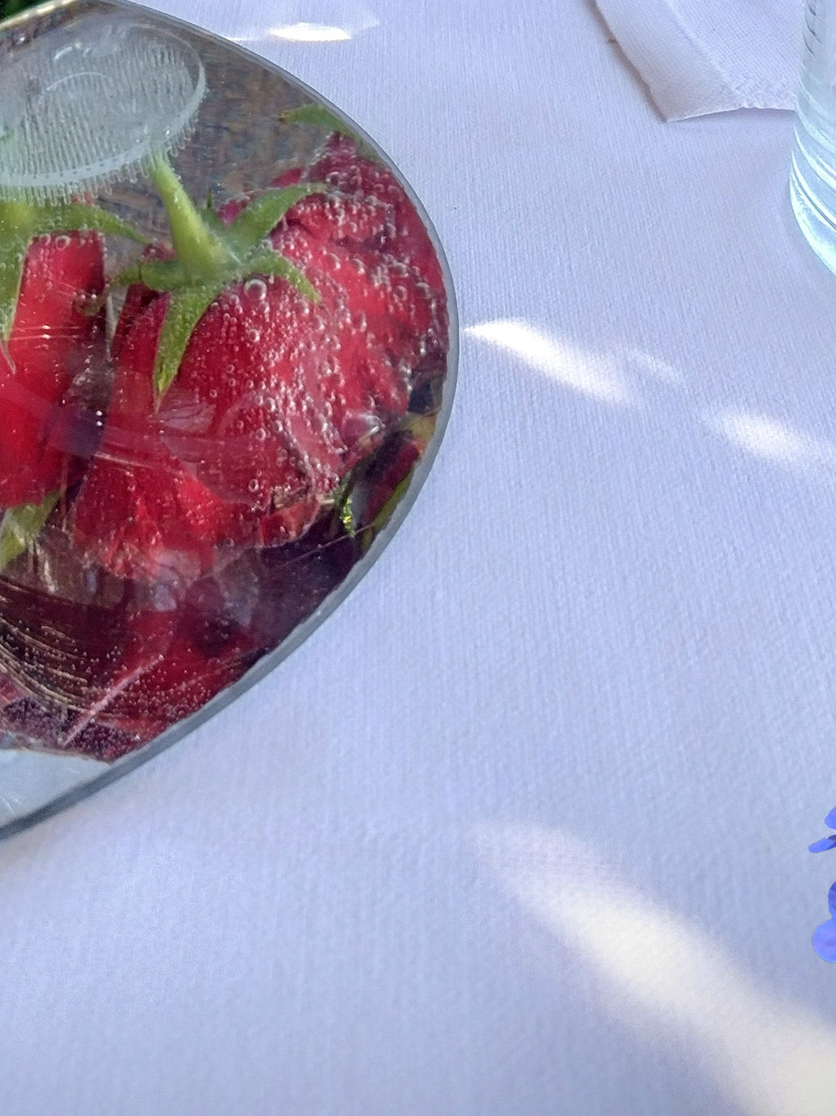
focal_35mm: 64
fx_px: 2064
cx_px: 160
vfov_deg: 26.8
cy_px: -232
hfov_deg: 22.6
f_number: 1.7
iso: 284
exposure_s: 1/120
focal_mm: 4.71
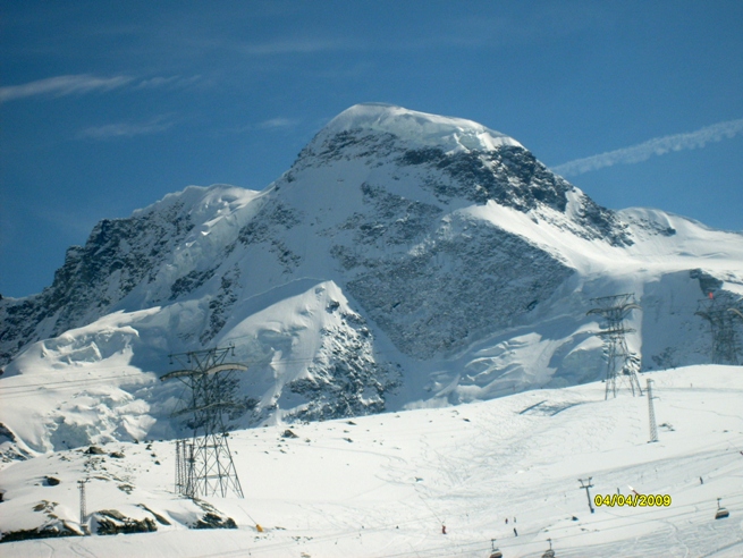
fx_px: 2276
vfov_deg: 14.0
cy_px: 279
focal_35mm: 106
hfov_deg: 18.5
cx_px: 372
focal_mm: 17.4
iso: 80
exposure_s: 1/350
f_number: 12.4
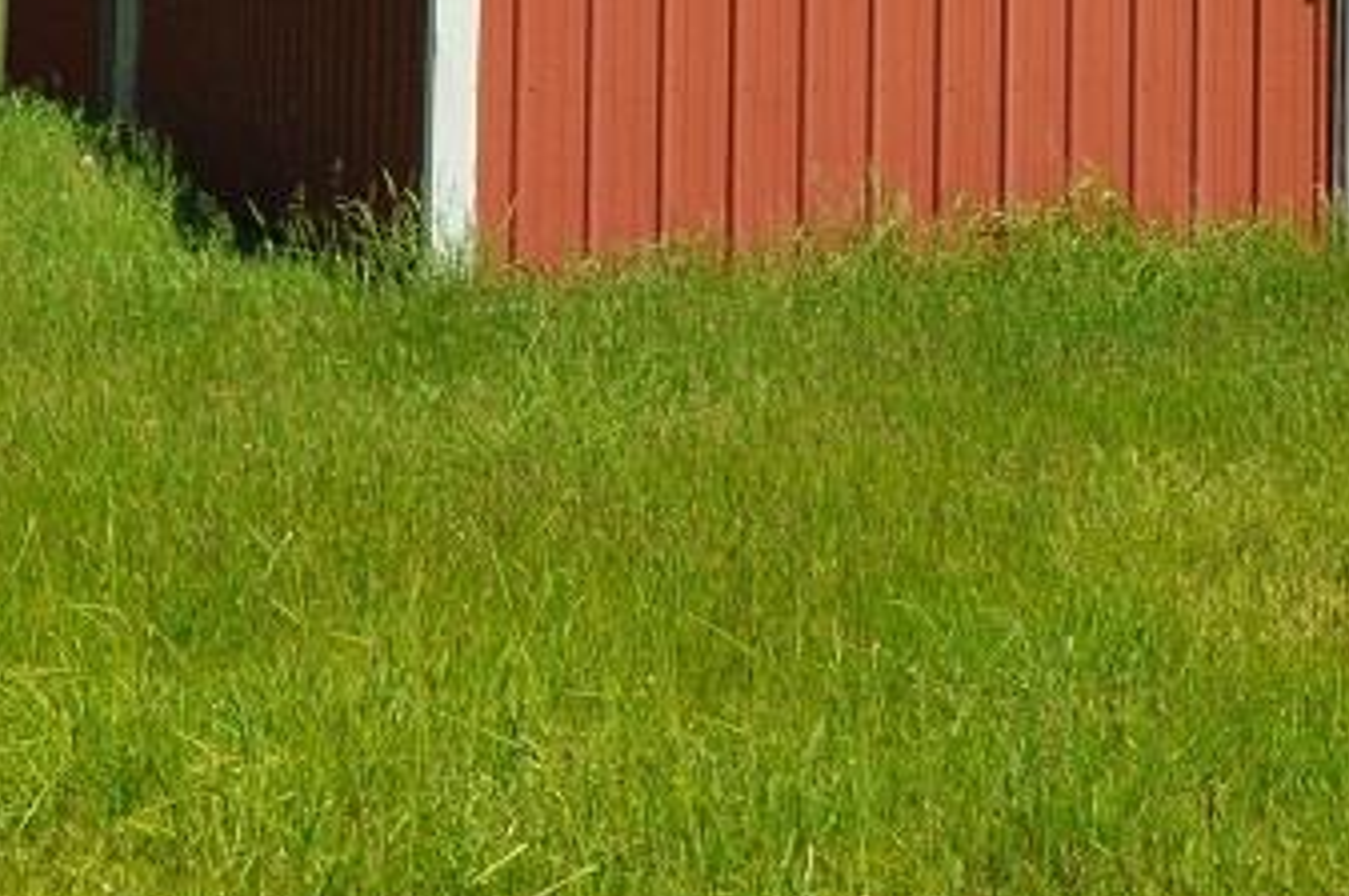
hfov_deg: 23.0
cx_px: 1233
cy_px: -372
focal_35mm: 86
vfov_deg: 14.9
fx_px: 3219
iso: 800
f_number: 14
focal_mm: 18
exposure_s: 1/800
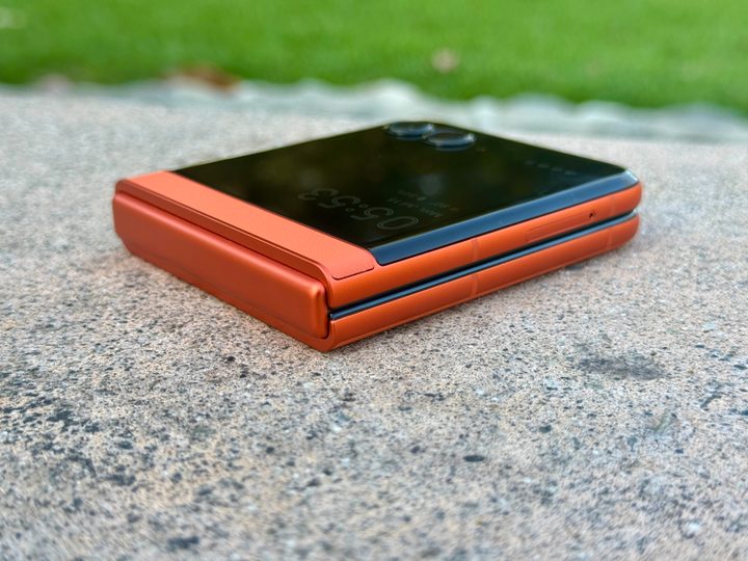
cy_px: 280
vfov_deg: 30.3
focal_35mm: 48
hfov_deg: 39.7
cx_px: 374
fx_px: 1037
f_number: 1.78
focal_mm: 6.76
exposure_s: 1/326
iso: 64
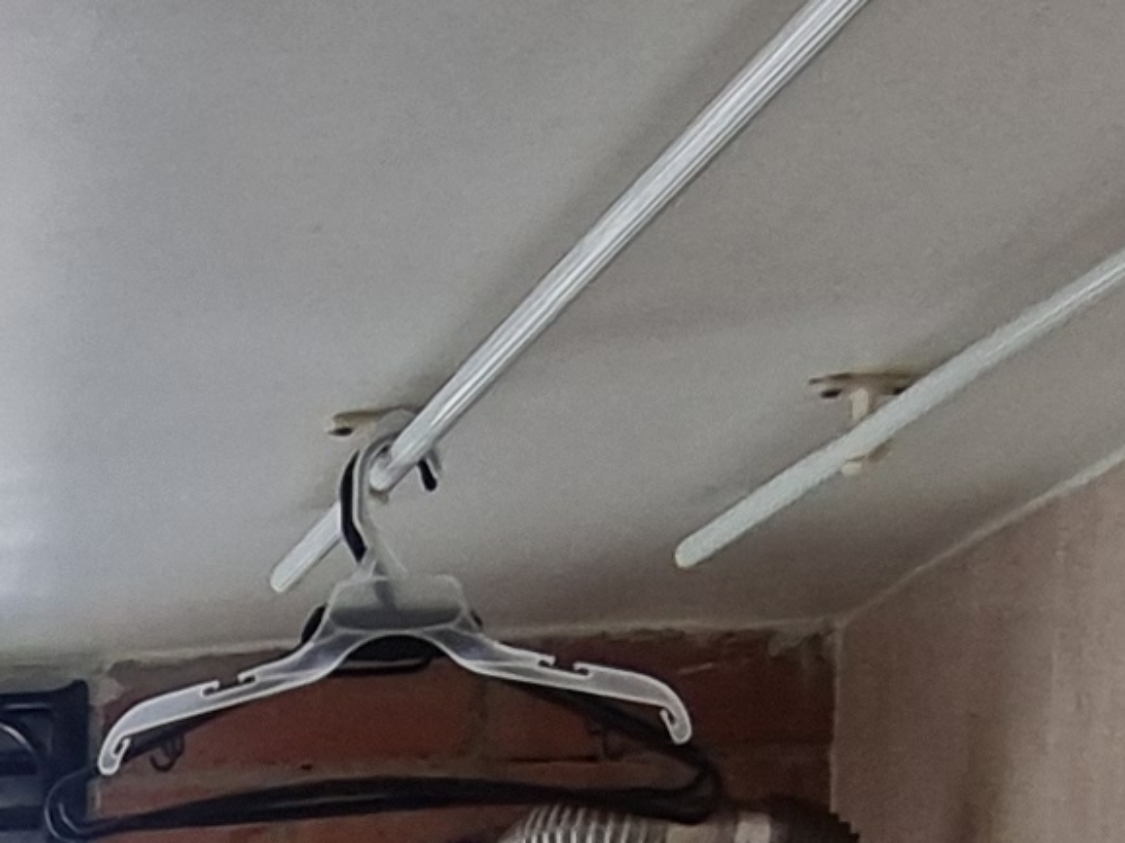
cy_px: 1970
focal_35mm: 90
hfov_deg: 18.8
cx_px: -640
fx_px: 2924
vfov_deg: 12.9
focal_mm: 1.74
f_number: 2.2
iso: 64
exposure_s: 1/60
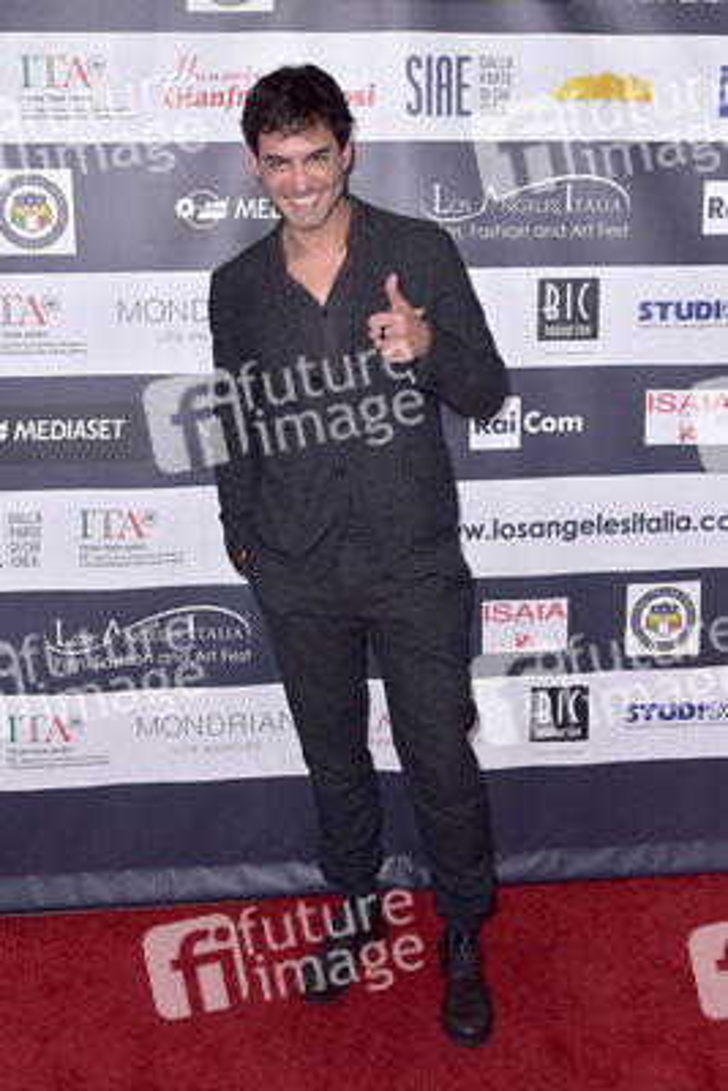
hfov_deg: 41.1
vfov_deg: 58.7
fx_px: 970
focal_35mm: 32
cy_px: 546
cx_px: 364
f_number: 6.3
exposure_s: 1/320
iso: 500
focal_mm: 32
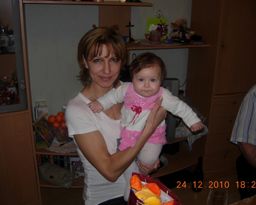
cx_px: 134
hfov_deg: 47.9
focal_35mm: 38
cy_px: 102
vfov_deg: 39.1
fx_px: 288
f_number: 2.7
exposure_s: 1/45.2
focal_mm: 7.5
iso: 50
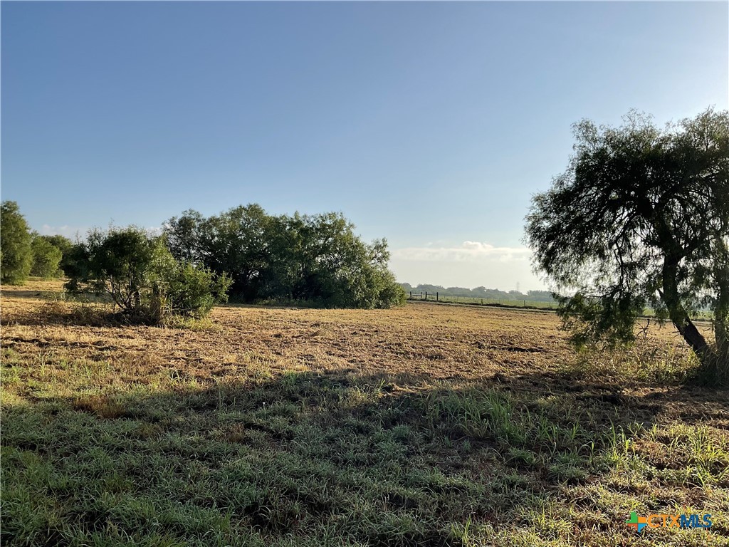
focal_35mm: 29
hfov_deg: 61.7
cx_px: 364
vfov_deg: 48.2
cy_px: 274
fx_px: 611
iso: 16
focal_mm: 3
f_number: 1.8
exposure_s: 1/3125
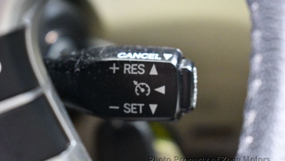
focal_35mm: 82
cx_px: 143
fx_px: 620
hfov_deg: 25.9
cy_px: 73
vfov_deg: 14.8
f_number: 5.6
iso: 12800
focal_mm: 52
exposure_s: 1/20
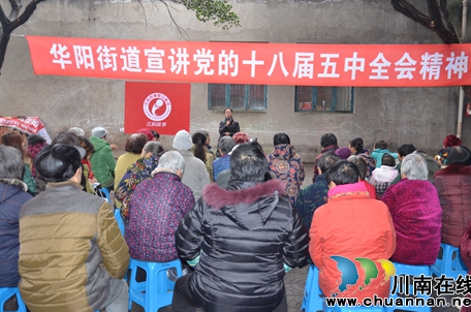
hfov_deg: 55.1
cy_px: 144
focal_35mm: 35
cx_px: 240
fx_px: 451
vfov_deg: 38.1
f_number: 3.8
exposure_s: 1/60
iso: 800
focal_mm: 21
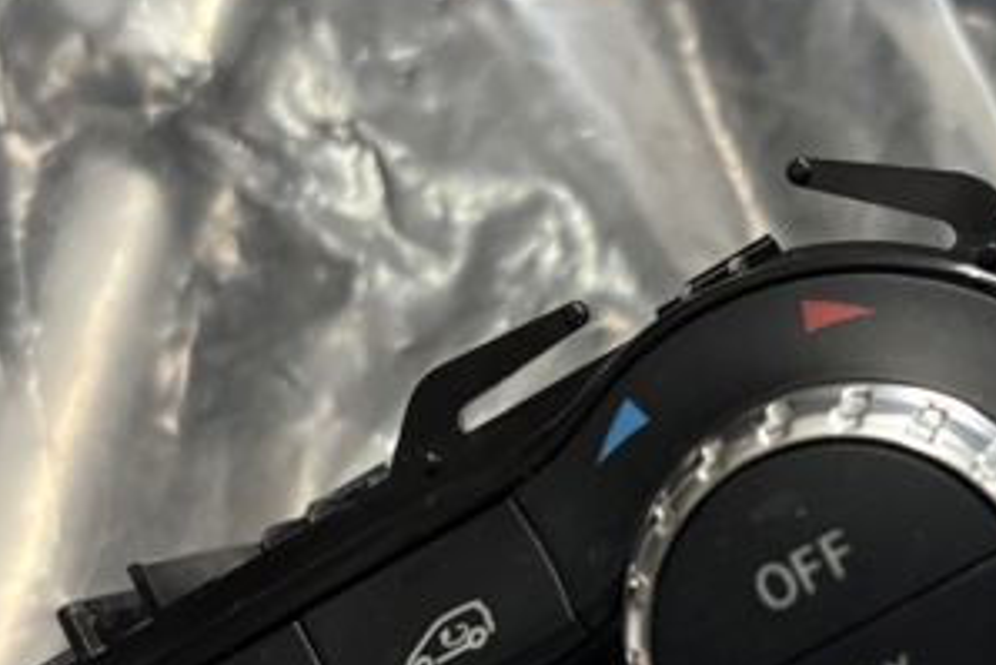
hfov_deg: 33.9
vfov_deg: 23.2
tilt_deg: -32.1
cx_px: 715
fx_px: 1605
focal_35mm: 58
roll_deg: +10.4
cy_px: 488
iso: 500
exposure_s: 1/33
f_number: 1.6
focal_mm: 5.96
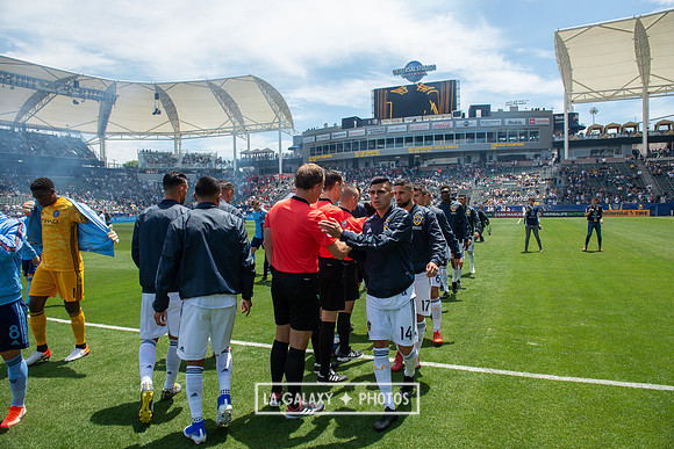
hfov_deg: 73.7
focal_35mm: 24
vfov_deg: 53.2
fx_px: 449
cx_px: 337
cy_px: 224
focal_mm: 24
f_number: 5.6
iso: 200
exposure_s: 1/640
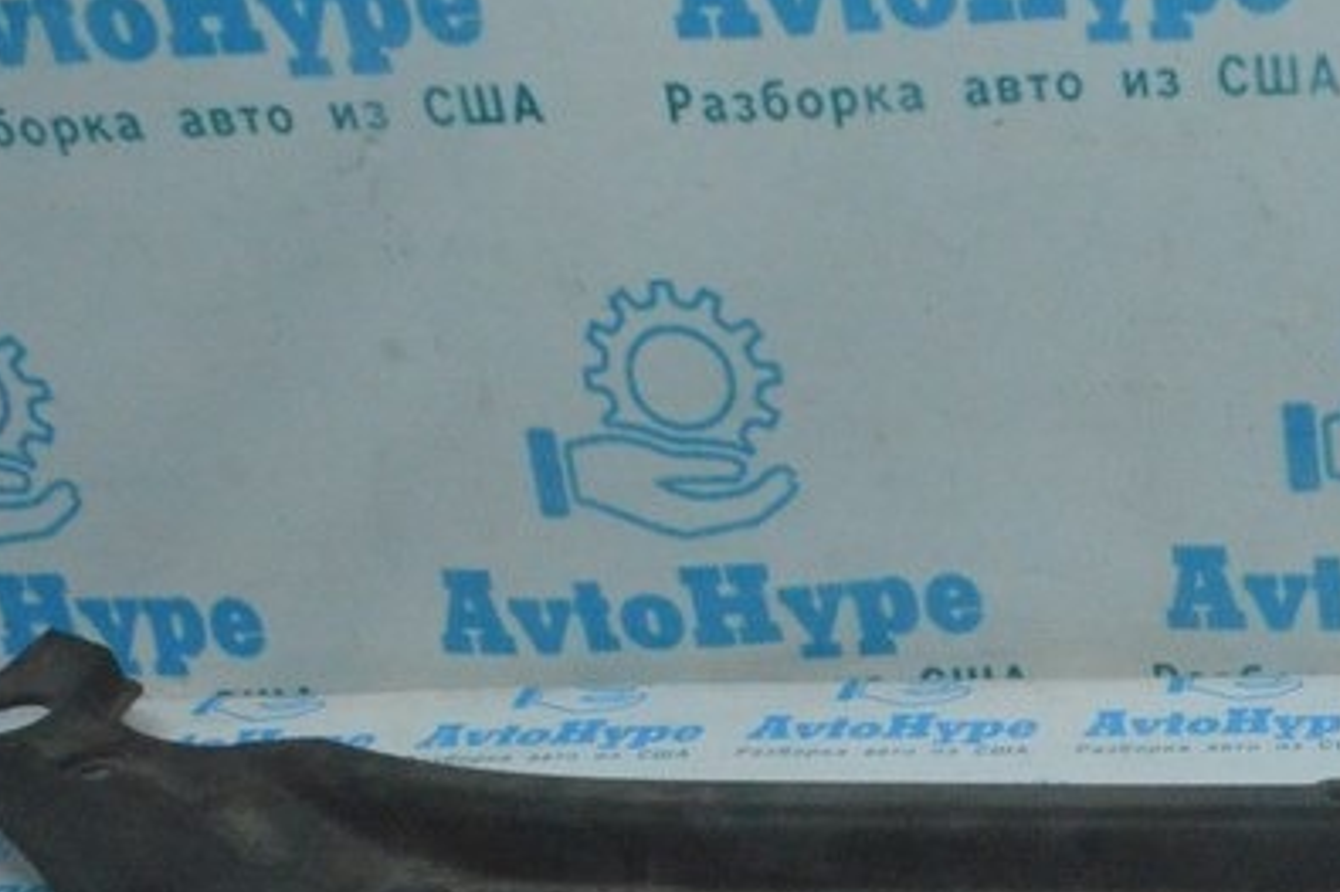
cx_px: 1520
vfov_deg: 19.1
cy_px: 822
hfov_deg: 26.3
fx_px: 2604
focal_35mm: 70
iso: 6400
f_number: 16
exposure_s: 1/200
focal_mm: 18
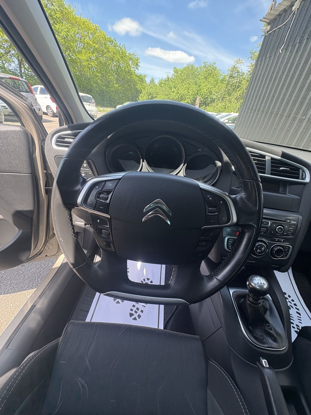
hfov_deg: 85.7
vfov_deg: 102.1
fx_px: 168
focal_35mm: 14
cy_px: 208
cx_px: 156
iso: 100
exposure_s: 1/129
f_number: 2.2
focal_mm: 2.22
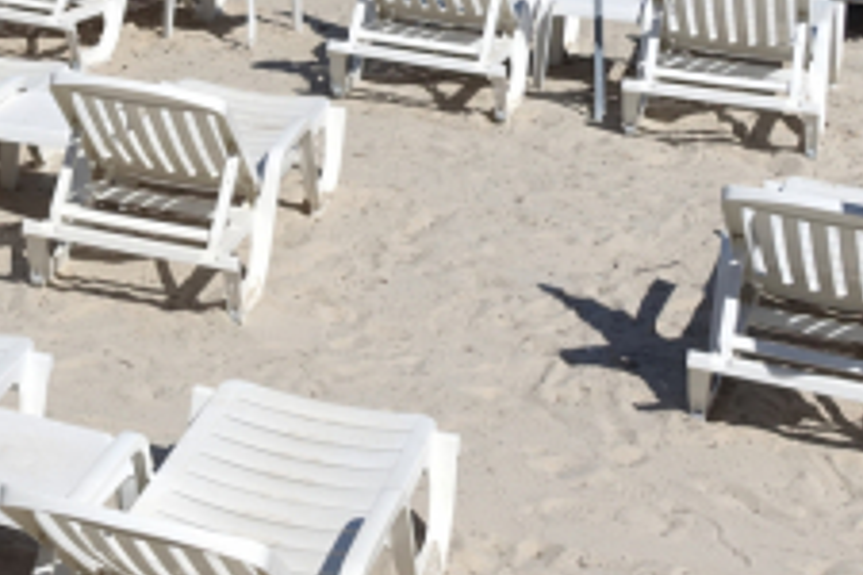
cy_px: -374
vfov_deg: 12.4
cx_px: -249
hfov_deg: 18.5
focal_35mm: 103
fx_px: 2469
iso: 80
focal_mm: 10.6
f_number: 7.1
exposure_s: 1/400
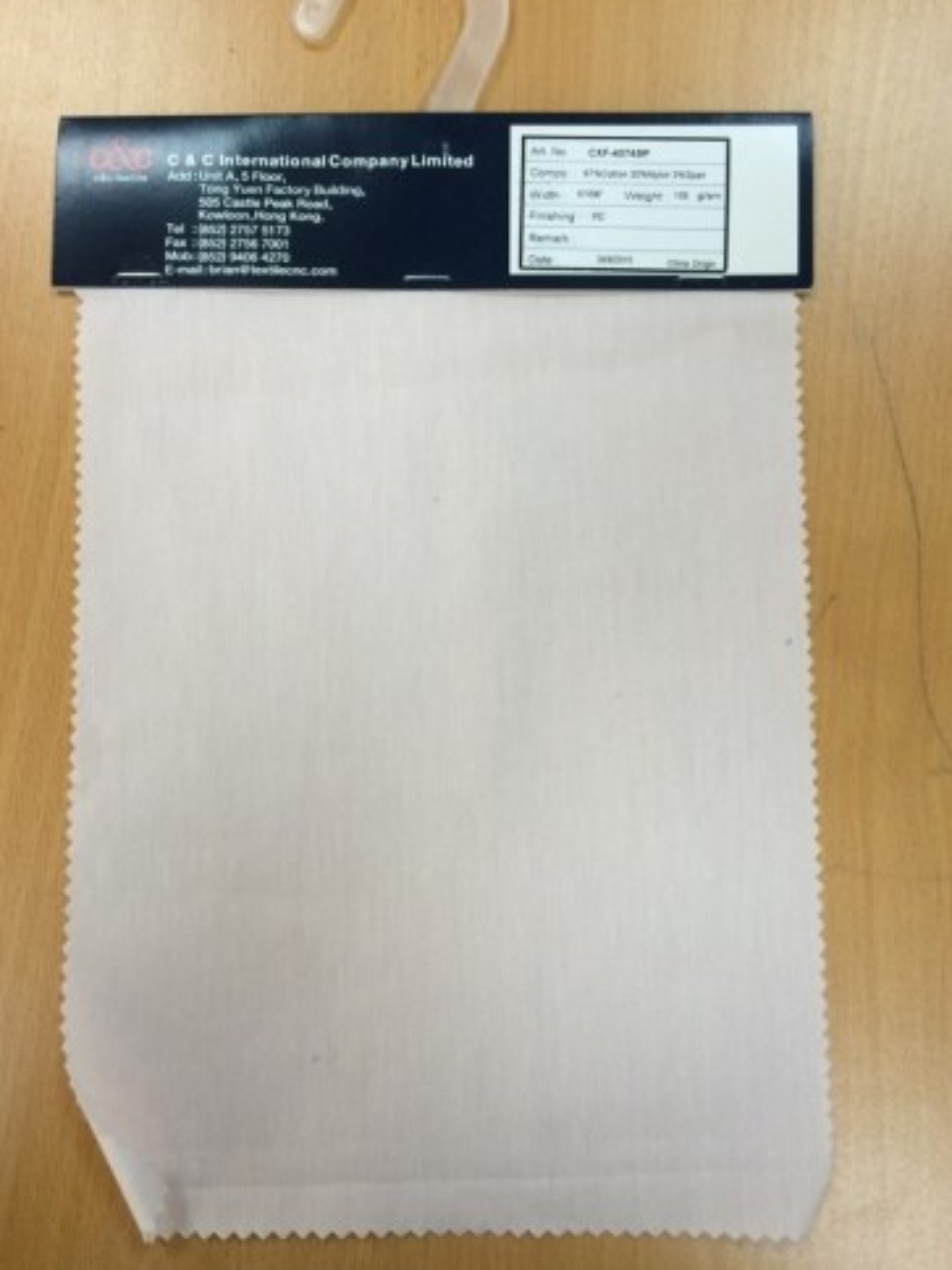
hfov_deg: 45.4
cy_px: 635
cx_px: 463
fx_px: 1137
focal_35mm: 31
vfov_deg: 58.4
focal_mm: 4.12
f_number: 2.2
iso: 100
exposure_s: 1/33
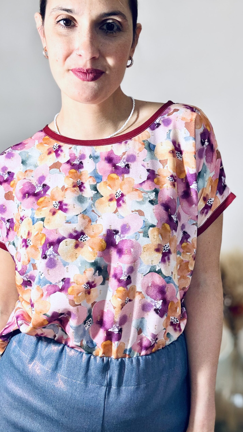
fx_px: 378
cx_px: 112
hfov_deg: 35.6
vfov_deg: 59.5
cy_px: 217
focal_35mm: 33
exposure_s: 1/50
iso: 40
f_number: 1.9
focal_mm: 2.69
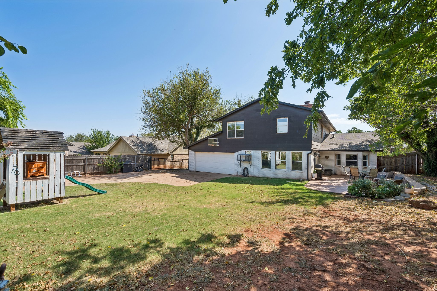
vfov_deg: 73.7
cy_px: 146
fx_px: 194
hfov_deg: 96.7
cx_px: 218
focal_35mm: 16
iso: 200
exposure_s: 1/250
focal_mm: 16
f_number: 8
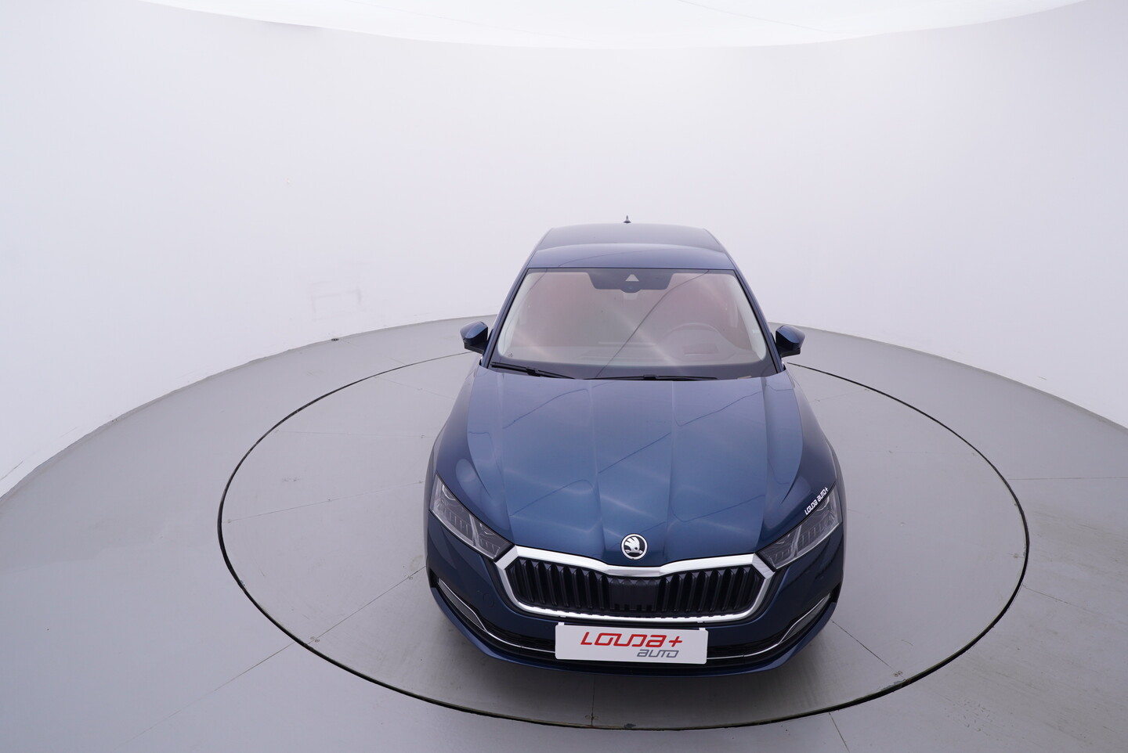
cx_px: 564
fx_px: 705
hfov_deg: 77.3
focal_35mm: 22
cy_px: 376
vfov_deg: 56.2
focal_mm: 15
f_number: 5
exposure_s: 1/80
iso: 200
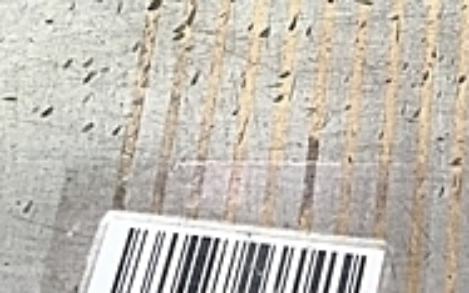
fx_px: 1342
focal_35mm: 105
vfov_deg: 12.4
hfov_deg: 18.8
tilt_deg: -62.7
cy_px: 73
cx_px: 549
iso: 40
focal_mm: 4.15
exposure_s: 1/30
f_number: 2.2
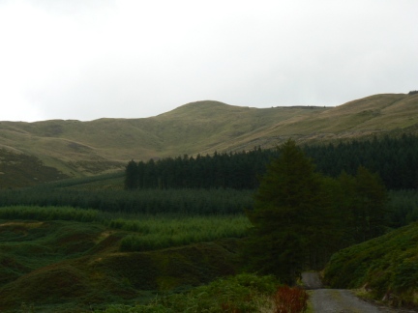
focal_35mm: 79
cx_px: 209
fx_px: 954
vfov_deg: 18.7
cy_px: 156
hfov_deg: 24.7
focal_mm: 13.1
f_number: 5.6
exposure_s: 1/200
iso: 80
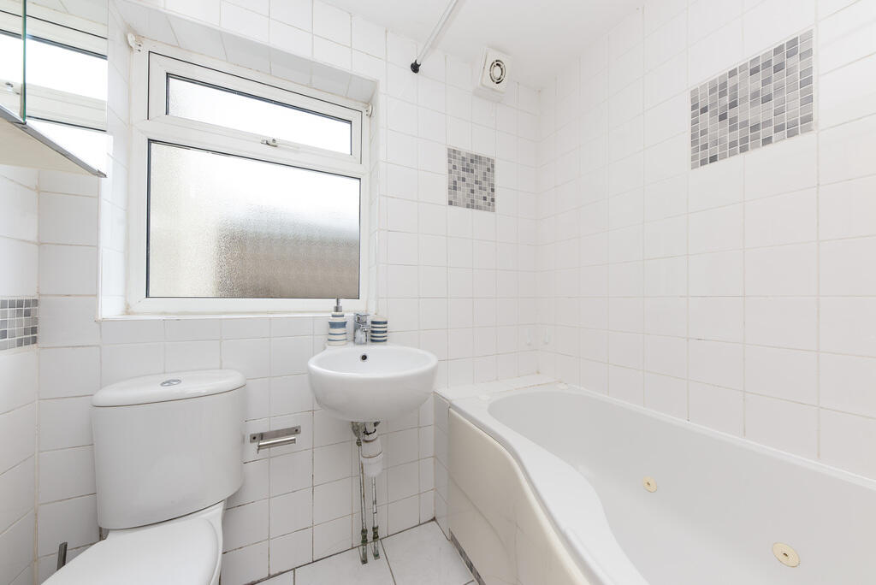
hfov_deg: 112.6
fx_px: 292
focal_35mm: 12
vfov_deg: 90.1
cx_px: 438
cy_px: 292
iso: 200
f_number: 8
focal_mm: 12
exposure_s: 1/40
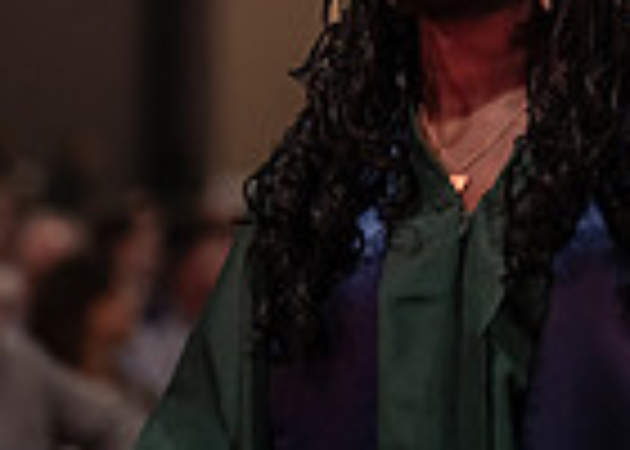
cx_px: 585
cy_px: 27
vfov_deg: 6.5
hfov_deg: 9.1
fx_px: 3936
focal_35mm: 220
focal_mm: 50
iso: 1250
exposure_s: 1/500
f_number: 1.2
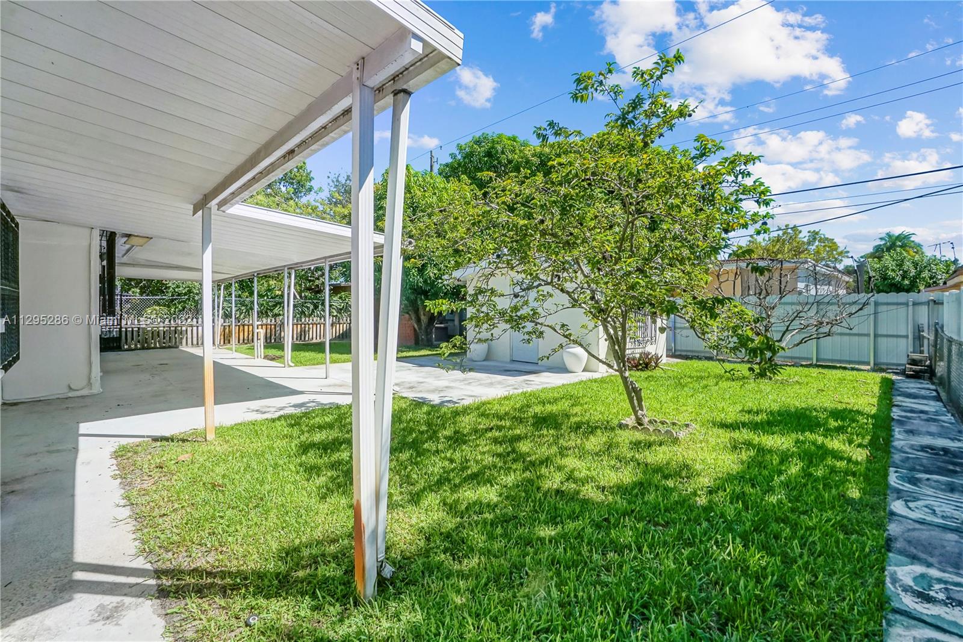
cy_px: 321
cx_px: 482
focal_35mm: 15
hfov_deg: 100.4
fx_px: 401
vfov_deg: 77.3
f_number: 14
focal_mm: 10
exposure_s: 1/640
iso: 800
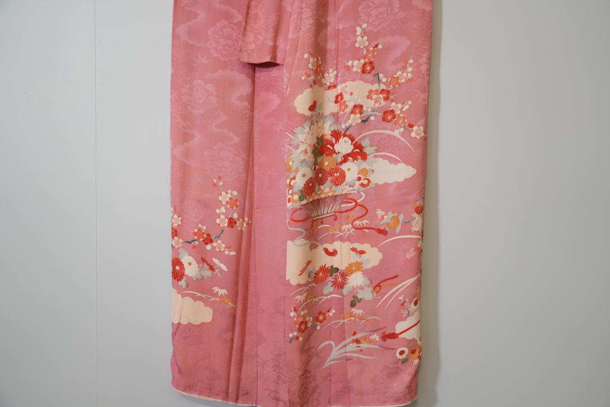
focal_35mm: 34
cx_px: 305
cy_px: 204
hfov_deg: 55.8
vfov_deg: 38.9
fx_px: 576
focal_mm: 34
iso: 200
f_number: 4
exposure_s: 1/40
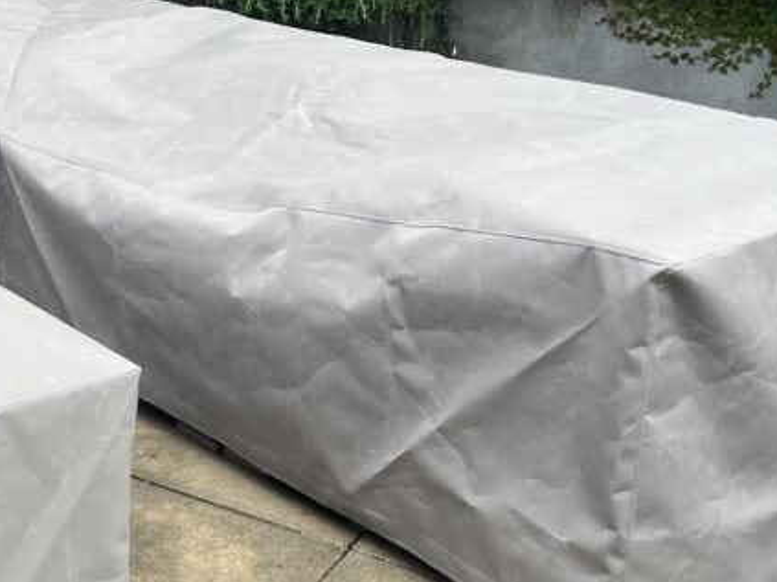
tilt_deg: -12.5
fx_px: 1414
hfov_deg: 28.9
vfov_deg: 22.9
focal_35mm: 63
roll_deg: +0.4
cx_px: 7
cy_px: 112
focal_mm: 5.1
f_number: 1.6
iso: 50
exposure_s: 1/639
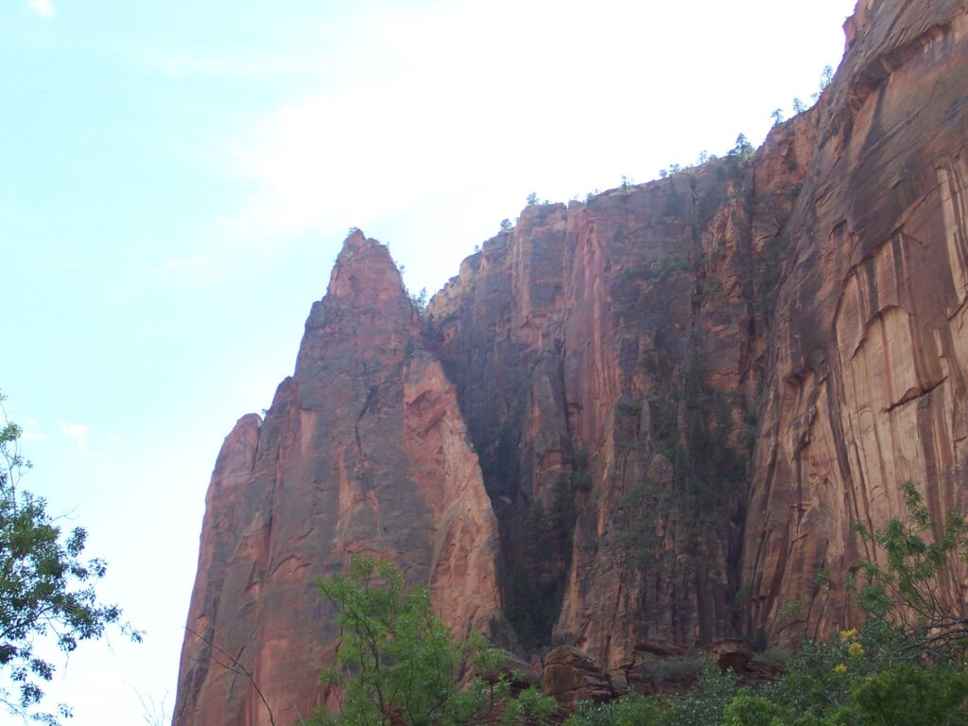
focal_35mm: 66
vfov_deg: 22.3
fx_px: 1846
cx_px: 484
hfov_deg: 29.4
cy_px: 363
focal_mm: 10.8
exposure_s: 1/350
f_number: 4
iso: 80
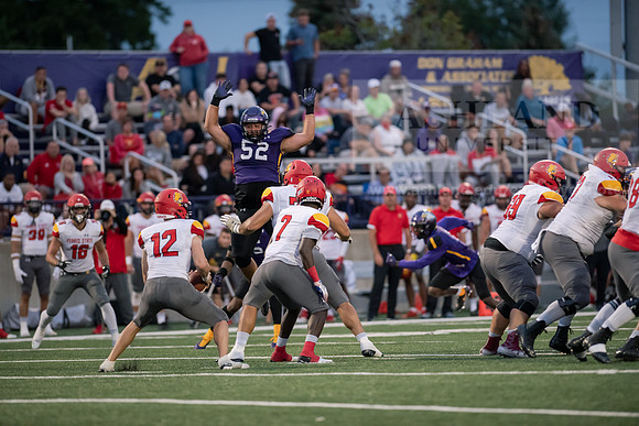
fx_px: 5326
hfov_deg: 6.9
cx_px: 320
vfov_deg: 4.6
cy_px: 213
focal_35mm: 300
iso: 3200
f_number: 2.8
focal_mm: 300
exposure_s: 1/800
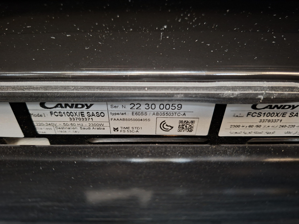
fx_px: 199
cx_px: 150
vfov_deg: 58.9
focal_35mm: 23
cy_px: 112
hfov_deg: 73.9
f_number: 1.8
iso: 800
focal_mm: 5.54
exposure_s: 1/20
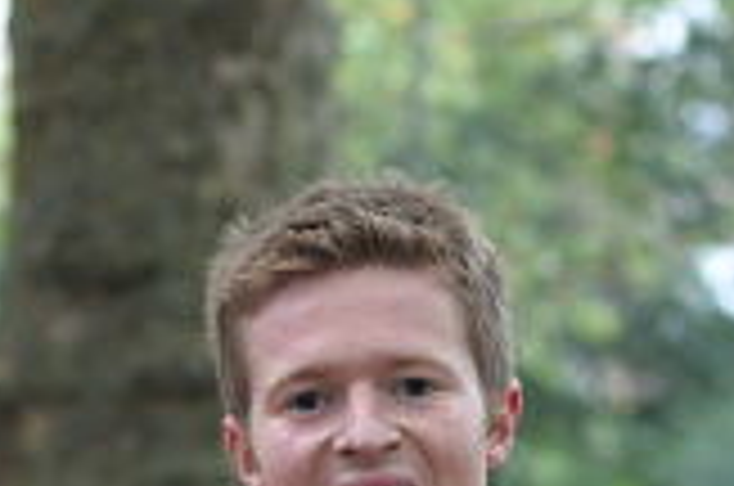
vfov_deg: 5.5
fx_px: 5006
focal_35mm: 246
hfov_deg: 8.3
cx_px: -180
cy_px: 747
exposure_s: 1/500
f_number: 2.8
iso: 2500
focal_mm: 50
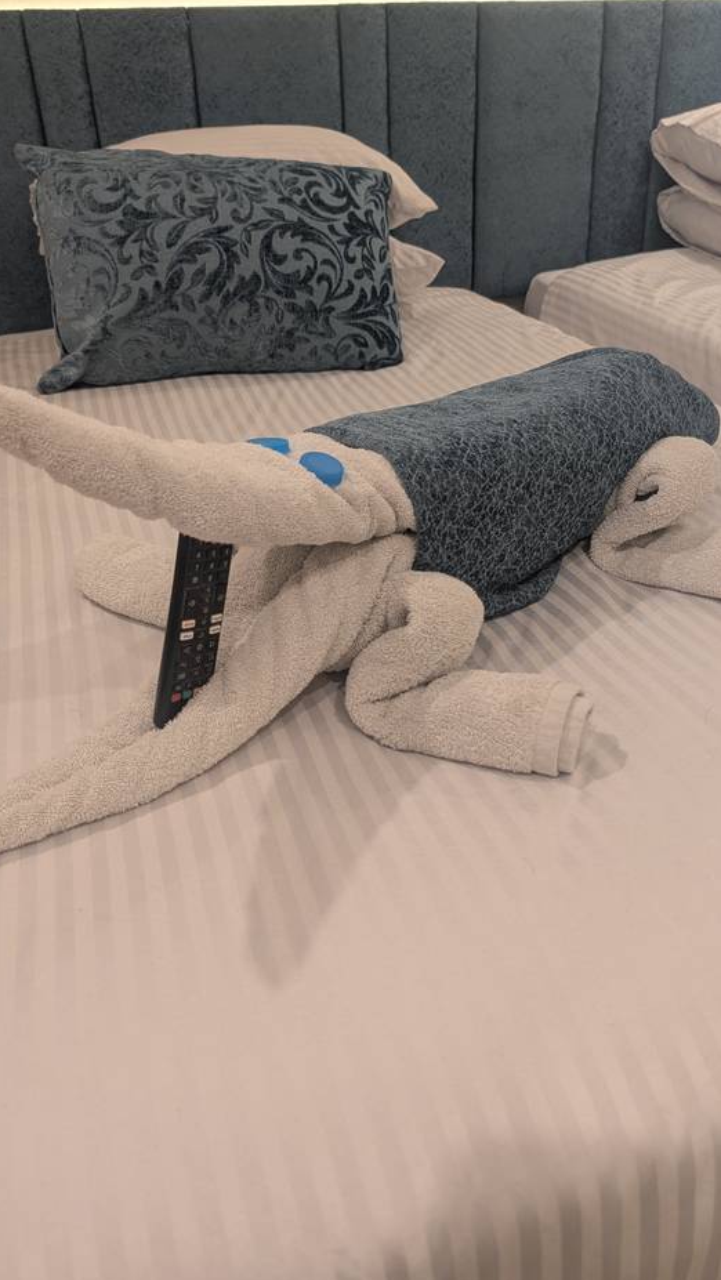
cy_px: 645
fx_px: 917
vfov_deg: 69.8
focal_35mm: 27
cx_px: 394
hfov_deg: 42.9
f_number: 1.68
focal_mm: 6.9
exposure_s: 1/53.5
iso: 105
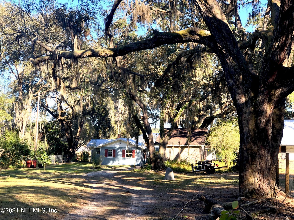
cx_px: 147
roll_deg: -1.4
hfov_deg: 33.8
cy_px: 110
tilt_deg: +1.3
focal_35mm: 57
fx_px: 484
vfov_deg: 25.7
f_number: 2.8
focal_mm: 6.6
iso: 20
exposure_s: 1/121
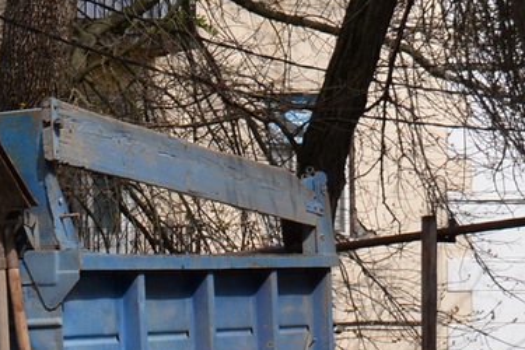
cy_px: 417
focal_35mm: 205
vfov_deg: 6.7
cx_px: -366
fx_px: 2989
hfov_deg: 9.6
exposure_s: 1/250
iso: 110
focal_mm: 38
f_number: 8
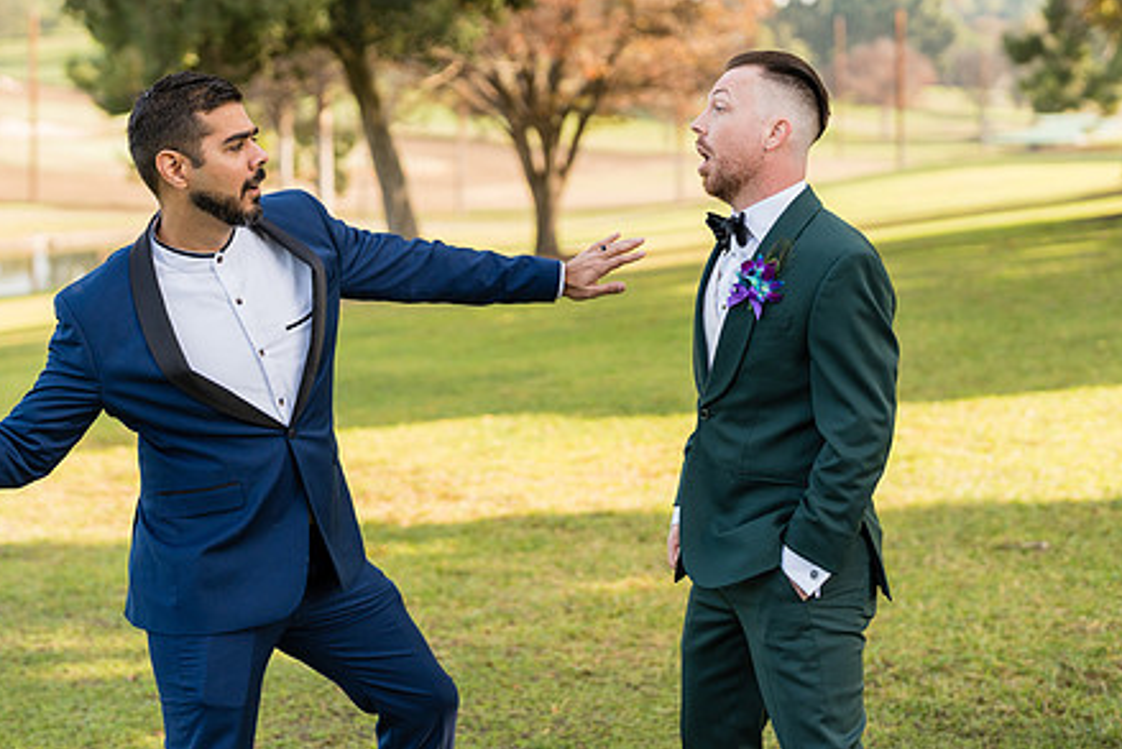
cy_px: 262
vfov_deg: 20.6
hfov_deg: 30.4
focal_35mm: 66
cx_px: 457
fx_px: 2058
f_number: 2
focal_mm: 50
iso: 320
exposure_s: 1/2000
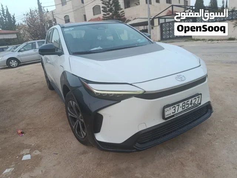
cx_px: 118
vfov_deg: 56.8
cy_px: 89
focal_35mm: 24
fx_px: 164
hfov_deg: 71.6
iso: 284
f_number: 1.7
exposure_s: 1/100
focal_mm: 5.24
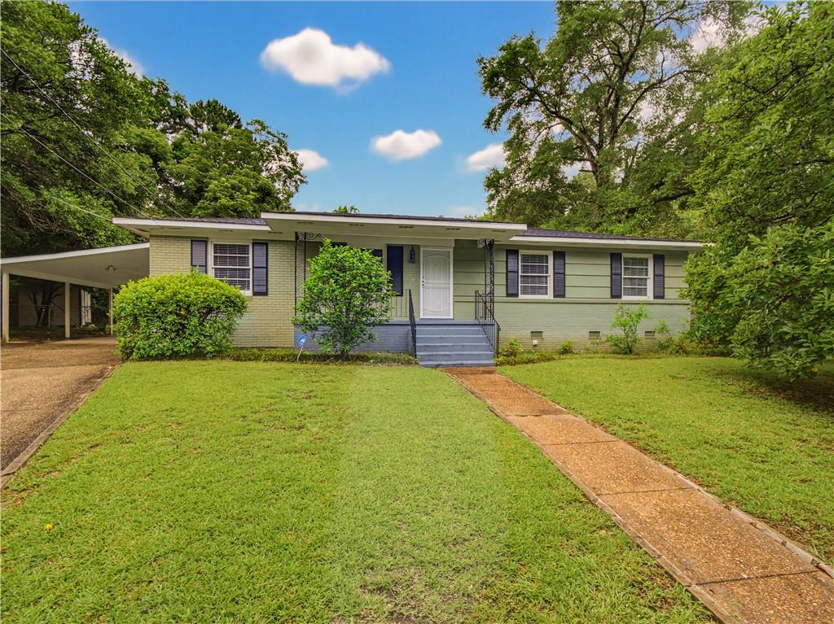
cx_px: 417
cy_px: 312
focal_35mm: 16
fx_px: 385
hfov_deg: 94.5
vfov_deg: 78.1
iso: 400
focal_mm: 8
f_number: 4
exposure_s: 1/200
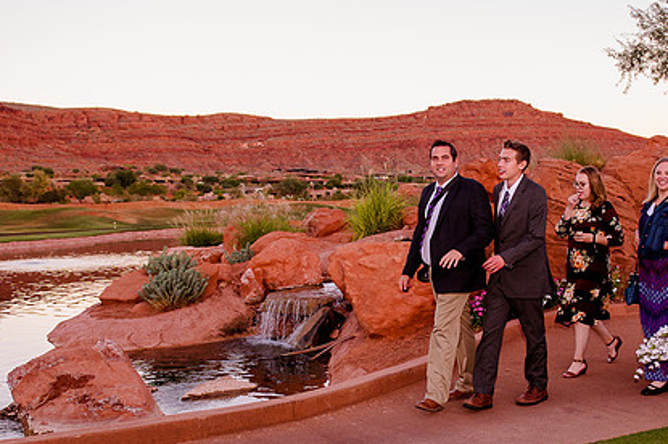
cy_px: 276
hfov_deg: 39.2
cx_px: 442
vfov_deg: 26.9
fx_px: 927
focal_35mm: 50
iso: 640
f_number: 3.2
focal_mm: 26
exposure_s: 1/320
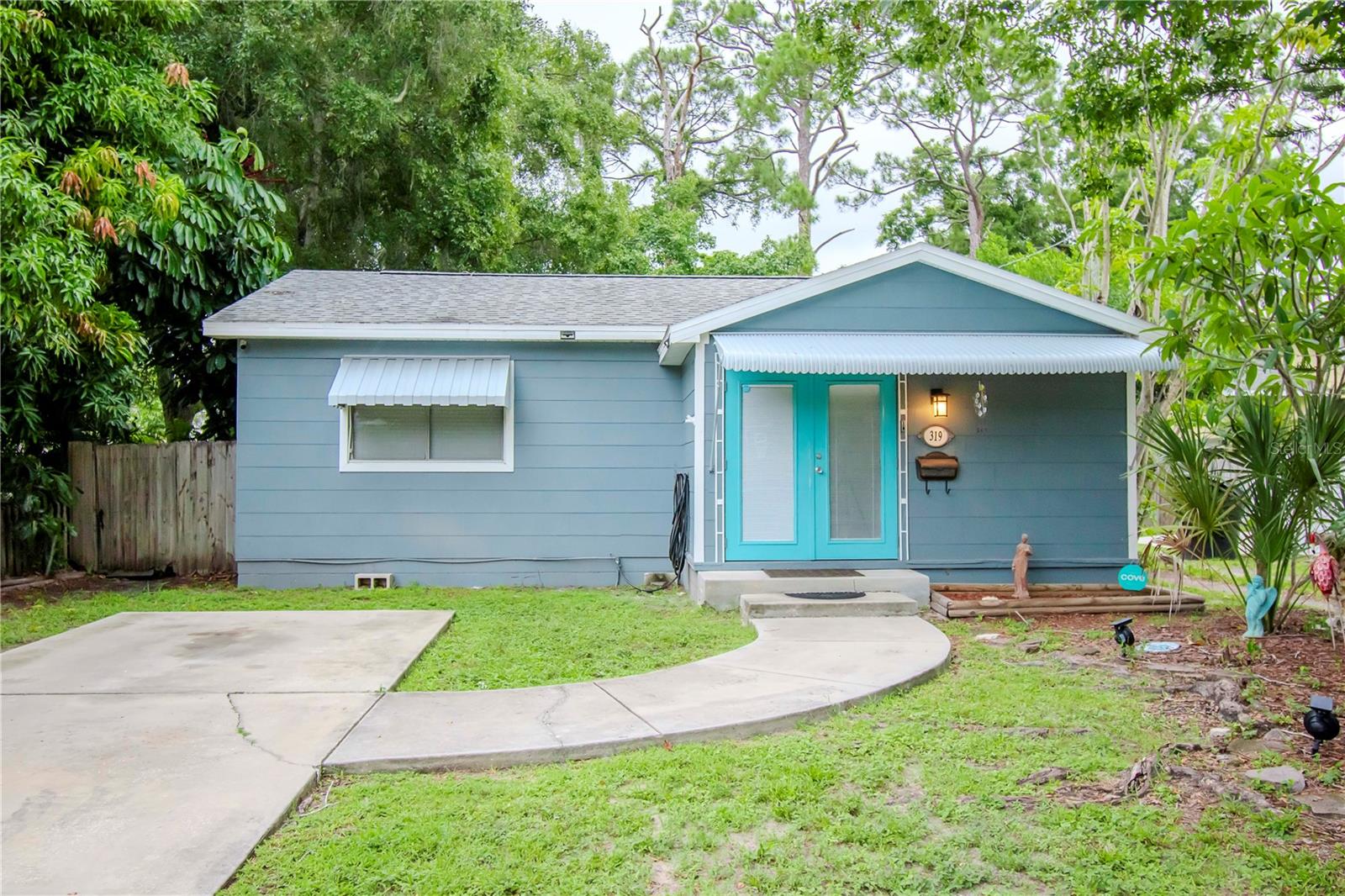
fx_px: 1121
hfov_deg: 61.9
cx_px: 672
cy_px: 448
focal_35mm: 30
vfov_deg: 43.6
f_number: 5.6
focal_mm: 20
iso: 640
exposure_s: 1/200
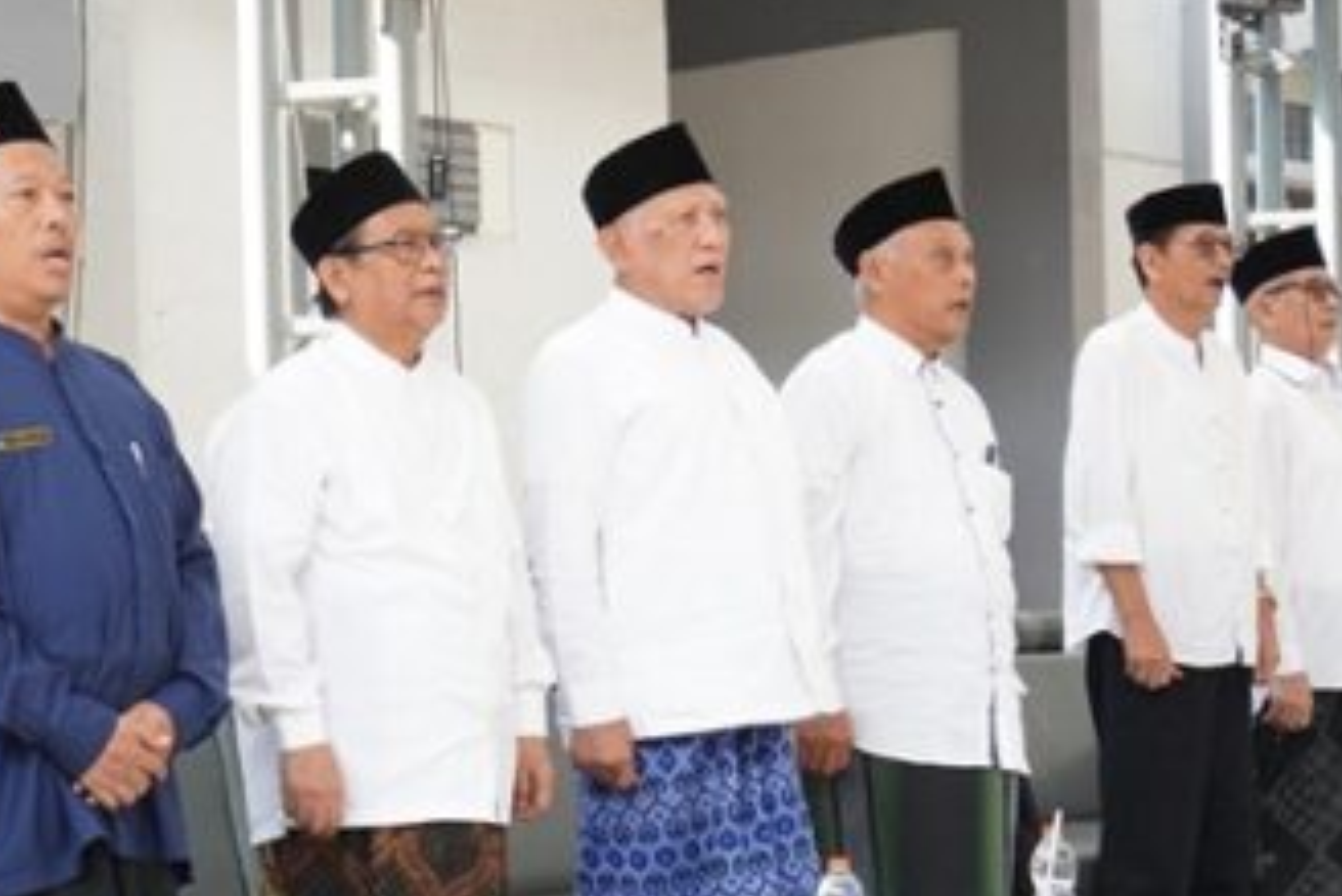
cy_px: 671
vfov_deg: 15.3
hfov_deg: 22.4
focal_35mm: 89
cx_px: 184
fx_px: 3319
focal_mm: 28
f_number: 5.6
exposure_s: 1/250
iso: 1000
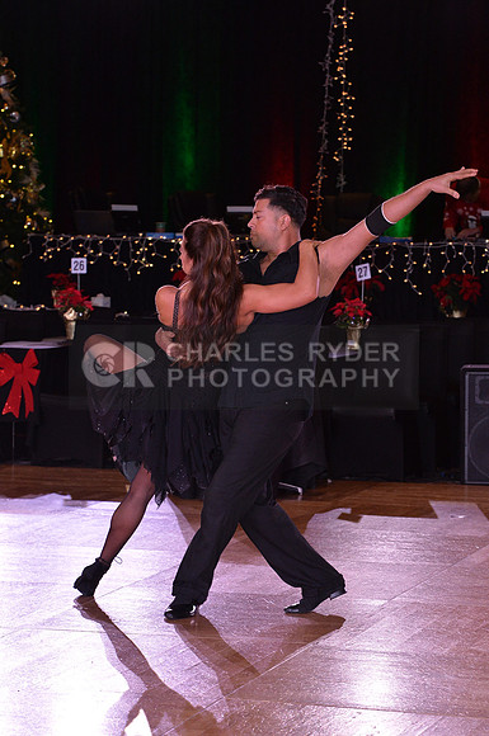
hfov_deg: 10.1
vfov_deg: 15.2
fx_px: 2759
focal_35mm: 135
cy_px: 368
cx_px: 244
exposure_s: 1/250
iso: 2000
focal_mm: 135
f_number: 8
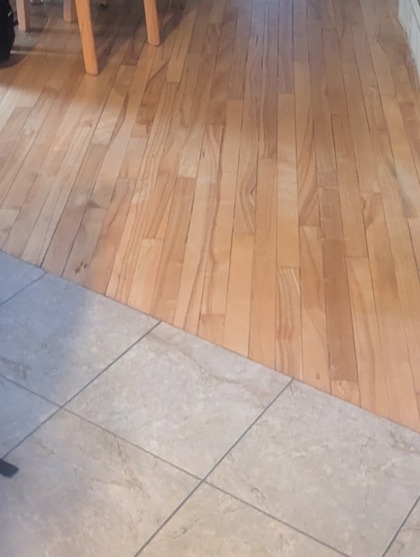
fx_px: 1017
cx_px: 207
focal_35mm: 63
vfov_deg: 29.2
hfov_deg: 23.3
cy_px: 32
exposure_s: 1/60
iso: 2542
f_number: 1.85
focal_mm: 6.81
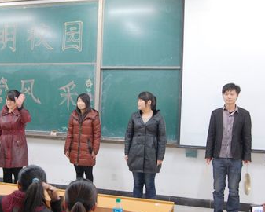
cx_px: 105
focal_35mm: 49
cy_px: 106
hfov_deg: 37.9
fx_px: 385
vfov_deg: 30.9
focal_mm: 28
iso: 800
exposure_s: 1/6
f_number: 6.3
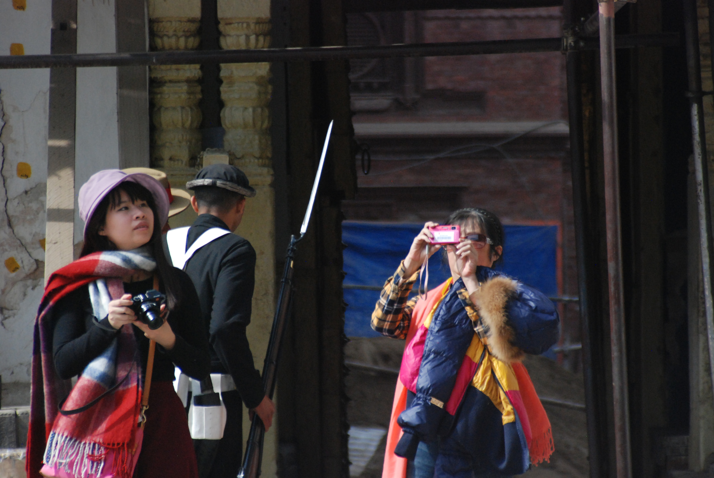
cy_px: 239
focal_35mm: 202
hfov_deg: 10.1
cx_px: 357
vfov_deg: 6.8
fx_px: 4021
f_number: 5.6
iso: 1000
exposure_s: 1/1250
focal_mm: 135
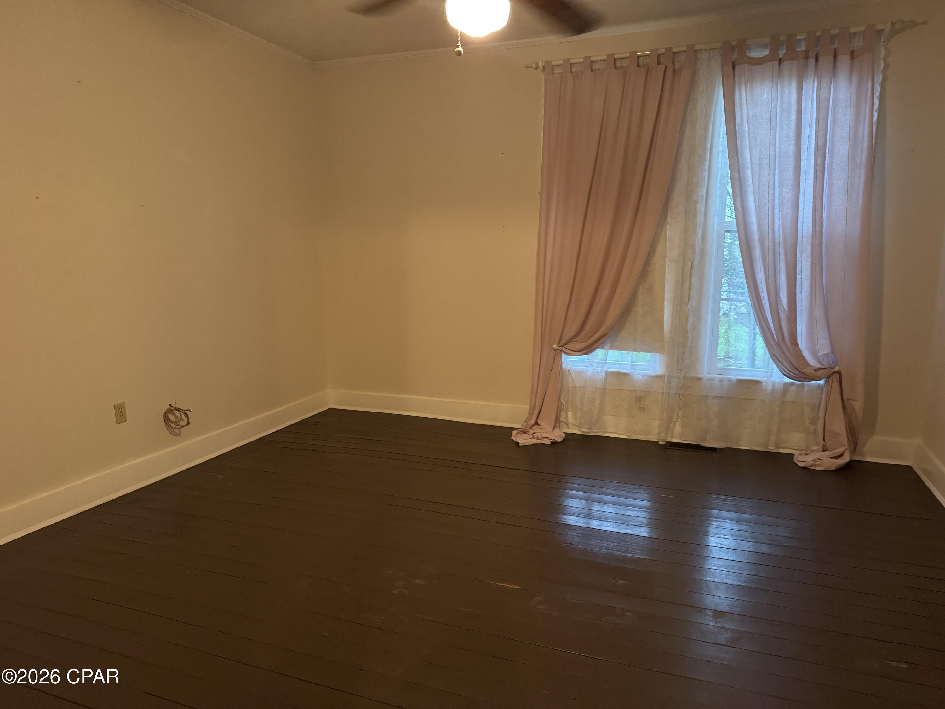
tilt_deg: -11.1
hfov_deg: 71.6
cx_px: 472
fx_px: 655
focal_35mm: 24
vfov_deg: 56.8
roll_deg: -0.2
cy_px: 354
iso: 800
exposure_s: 1/40
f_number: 1.78
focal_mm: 6.76
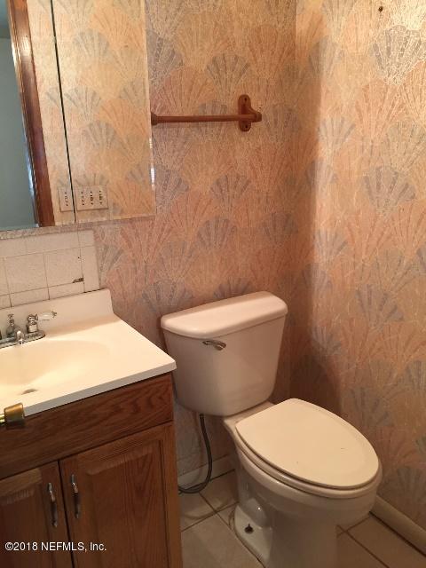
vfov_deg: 61.7
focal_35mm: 29
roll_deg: +1.7
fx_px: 476
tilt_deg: -17.2
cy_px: 284
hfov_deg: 48.2
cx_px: 213
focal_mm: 4.15
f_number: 2.2
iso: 100
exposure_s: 1/30
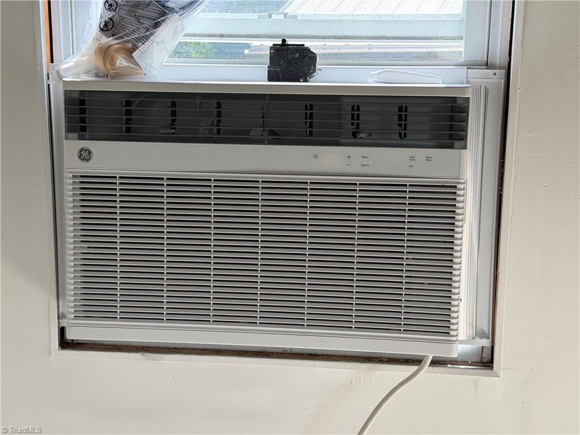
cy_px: 218
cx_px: 290
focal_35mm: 48
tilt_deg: -8.5
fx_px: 804
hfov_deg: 39.7
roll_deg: +0.1
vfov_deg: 30.3
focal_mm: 6.76
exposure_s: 1/183
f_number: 1.78
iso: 64
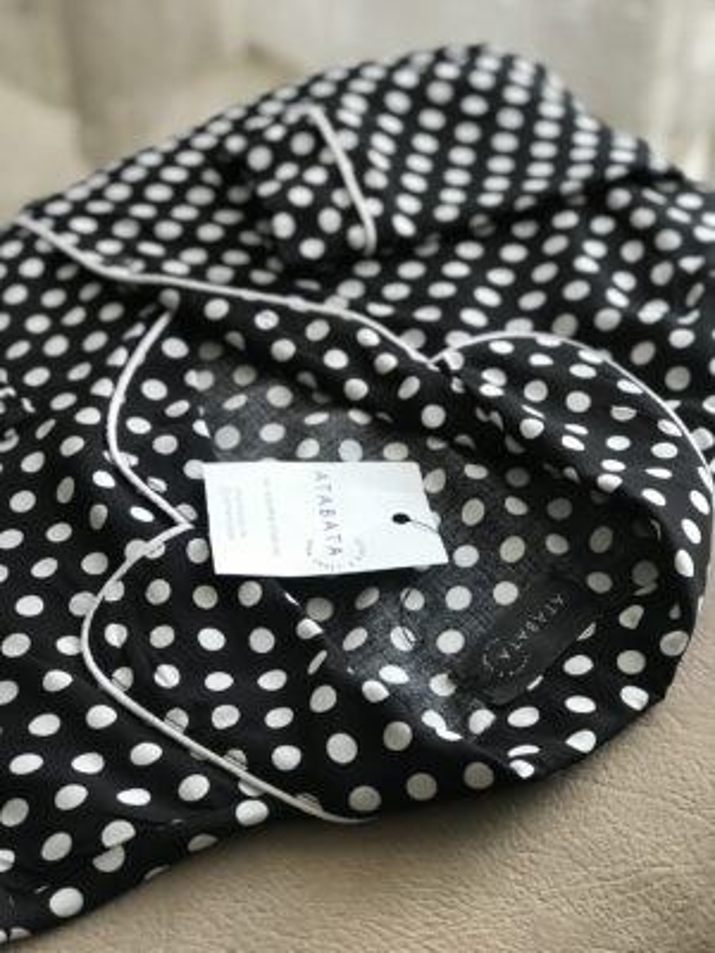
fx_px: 1570
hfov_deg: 25.7
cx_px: 358
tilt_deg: -46.4
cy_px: 476
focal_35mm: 57
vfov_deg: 33.8
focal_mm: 6.6
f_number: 2.8
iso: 100
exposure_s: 1/60
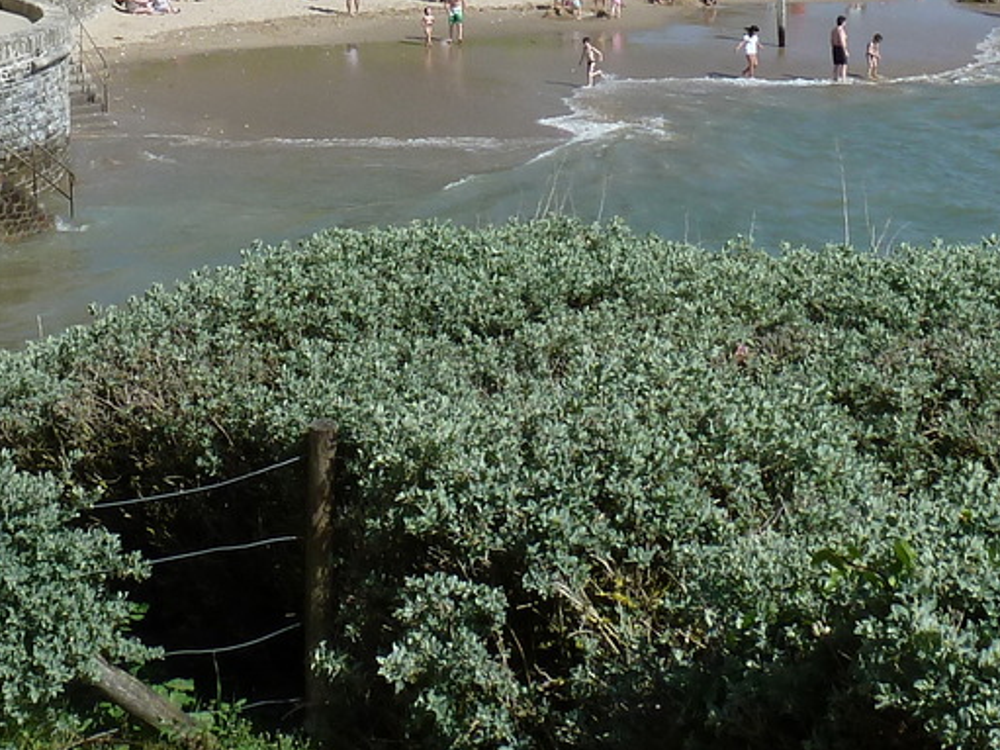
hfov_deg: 20.7
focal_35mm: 94
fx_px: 2715
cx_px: 241
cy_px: -296
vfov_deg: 14.8
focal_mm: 5
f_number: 5
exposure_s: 1/500
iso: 80
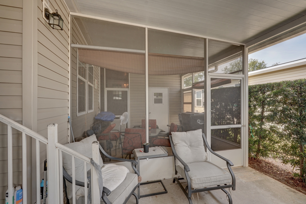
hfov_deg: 96.7
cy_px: 102
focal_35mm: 16
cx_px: 153
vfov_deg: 73.8
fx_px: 136
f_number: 8
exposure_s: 1/30
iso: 400
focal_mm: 16
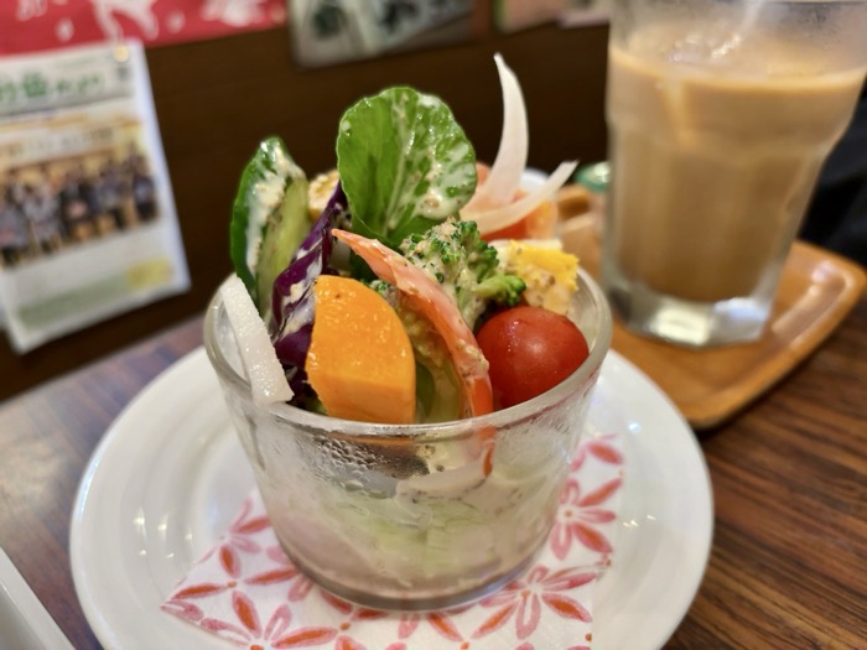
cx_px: 434
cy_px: 325
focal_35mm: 26
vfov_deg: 53.1
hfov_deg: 67.3
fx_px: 651
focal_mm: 5.96
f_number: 1.6
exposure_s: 1/50
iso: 250
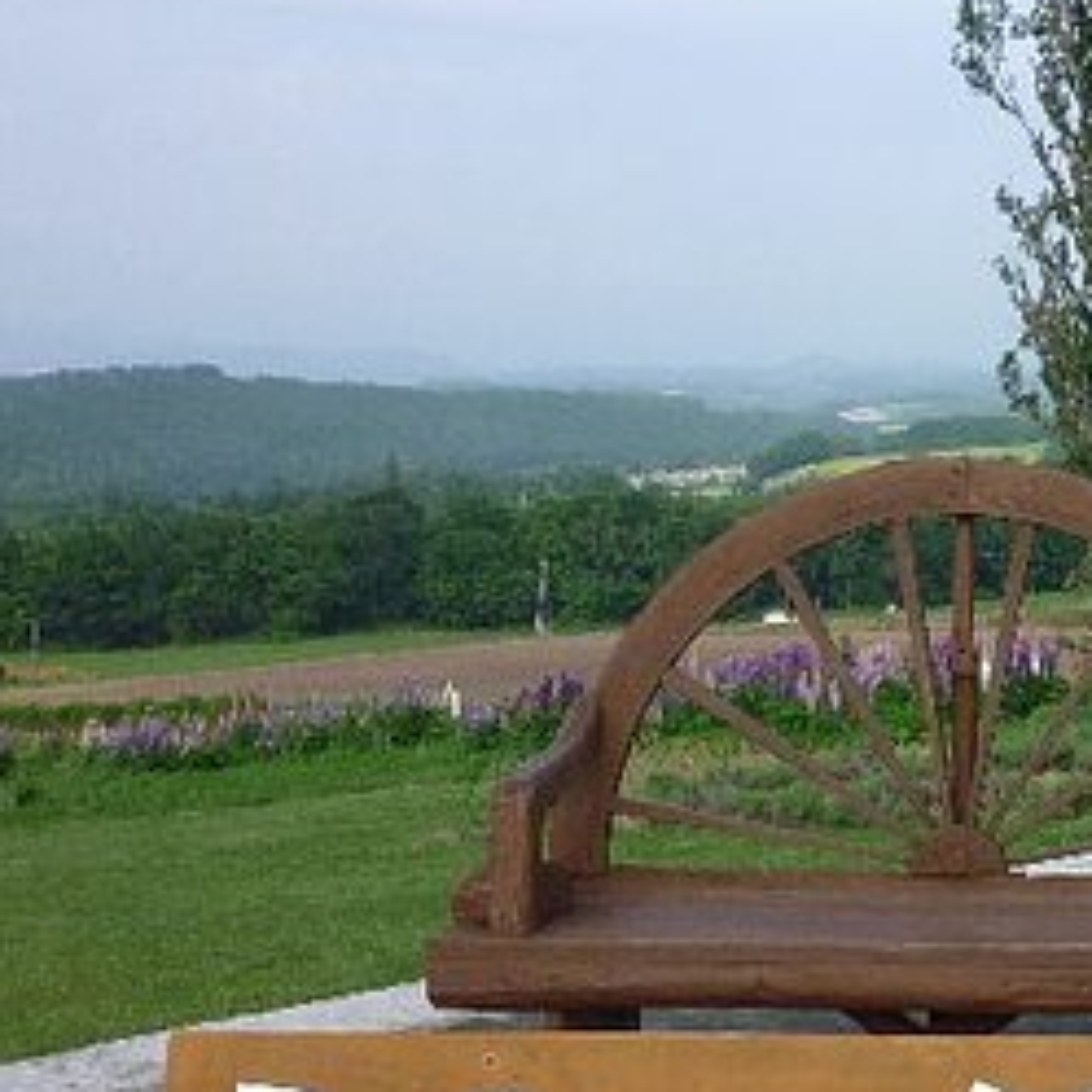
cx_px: 1114
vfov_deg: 24.9
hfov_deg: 23.8
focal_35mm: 69
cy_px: 706
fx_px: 2463
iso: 80
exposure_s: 1/500
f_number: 3.5
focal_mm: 4.4
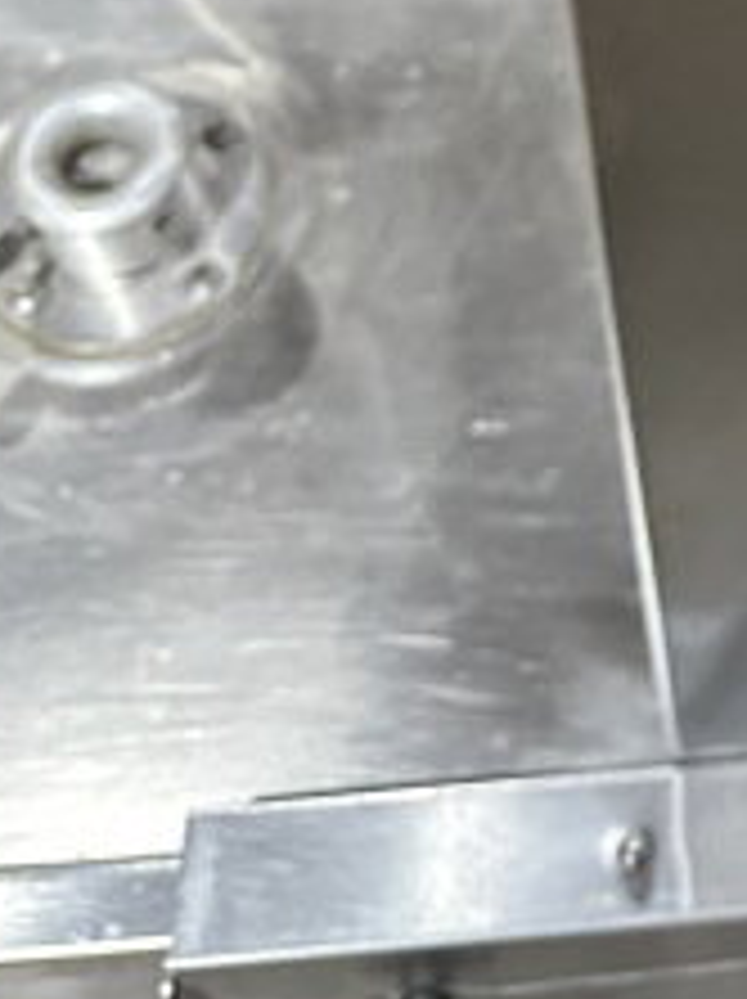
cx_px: 1305
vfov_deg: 19.6
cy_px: -475
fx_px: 2537
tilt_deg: -48.8
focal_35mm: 88
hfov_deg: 14.8
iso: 800
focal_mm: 6.86
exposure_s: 1/60
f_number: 1.78
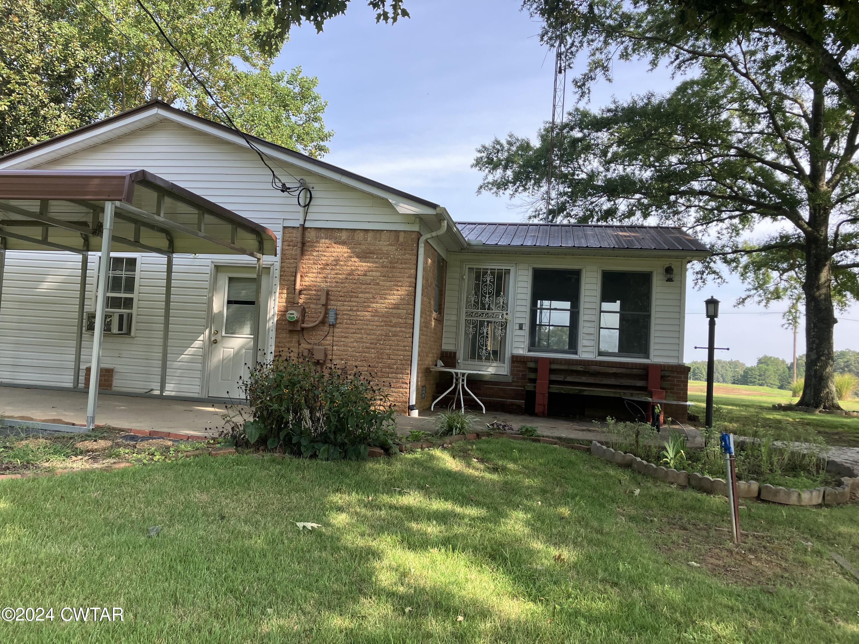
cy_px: 322
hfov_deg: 63.4
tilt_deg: +6.9
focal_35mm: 28
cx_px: 430
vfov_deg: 49.7
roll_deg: -3.6
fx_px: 695
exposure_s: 1/422
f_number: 1.8
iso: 32
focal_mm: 3.99
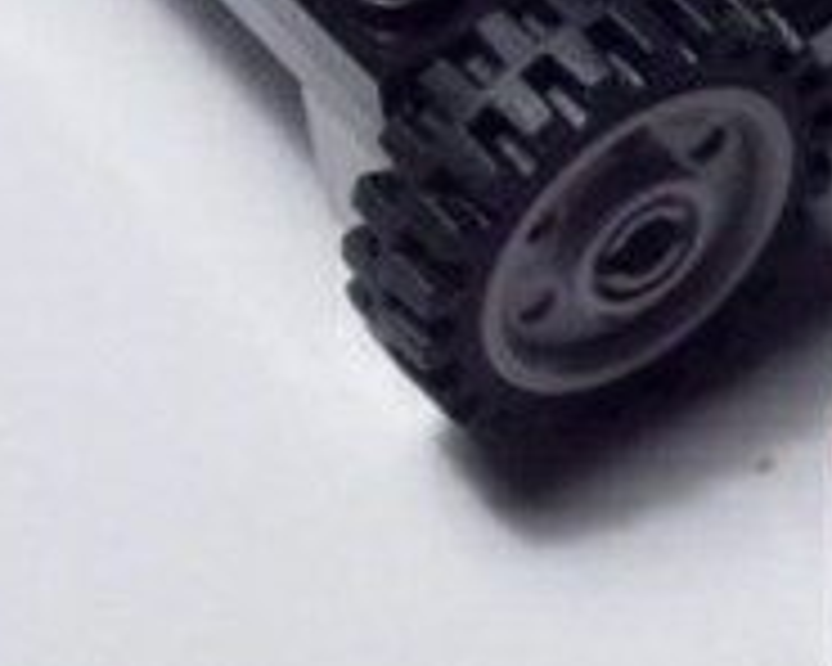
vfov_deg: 8.8
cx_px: 1147
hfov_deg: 10.7
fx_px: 4334
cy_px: 236
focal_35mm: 176
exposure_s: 1/50
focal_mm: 6.61
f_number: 3.9
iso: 80
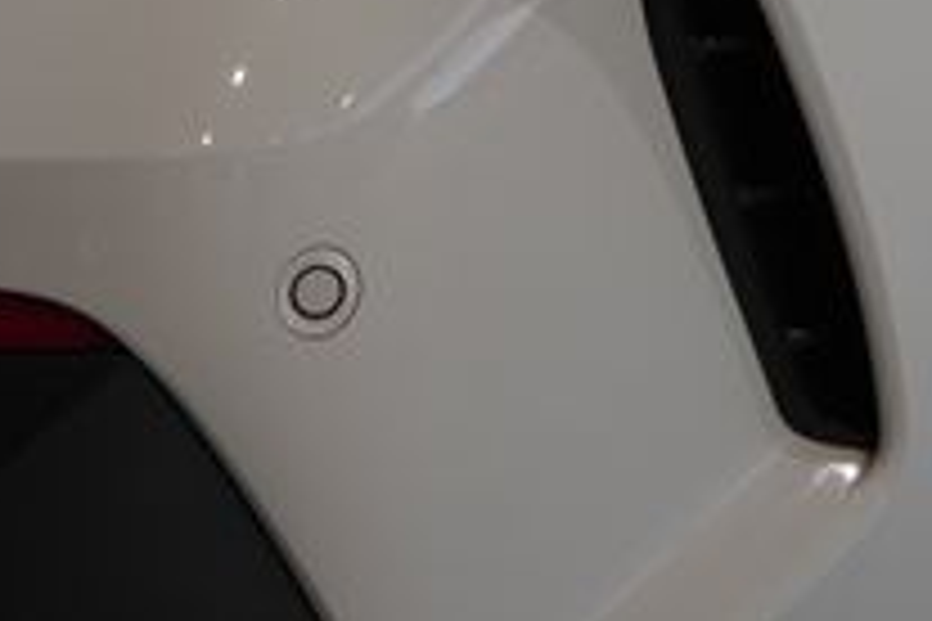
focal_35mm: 347
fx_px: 8983
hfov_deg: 5.9
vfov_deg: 3.9
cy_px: -911
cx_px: 288
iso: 800
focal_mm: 70
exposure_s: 1/160
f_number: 5.6
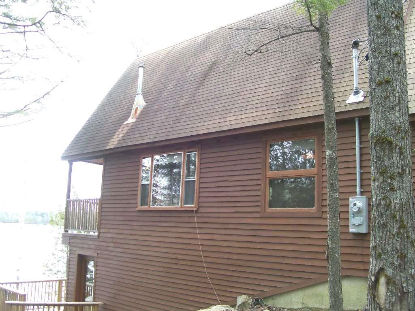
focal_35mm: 36
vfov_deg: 39.7
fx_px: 432
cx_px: 208
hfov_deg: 51.4
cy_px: 156
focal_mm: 6
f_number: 2.7
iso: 80
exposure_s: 1/112
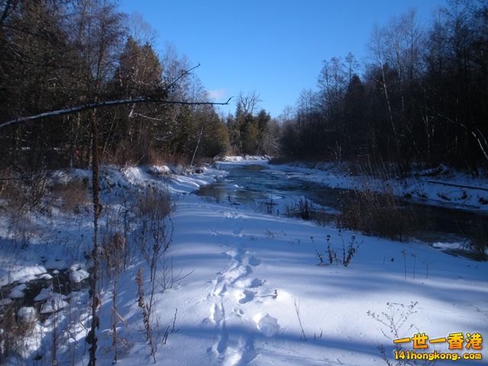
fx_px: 508
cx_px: 244
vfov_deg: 39.7
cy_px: 183
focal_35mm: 36
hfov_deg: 51.4
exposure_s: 1/805
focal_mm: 6.3
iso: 64
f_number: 3.5
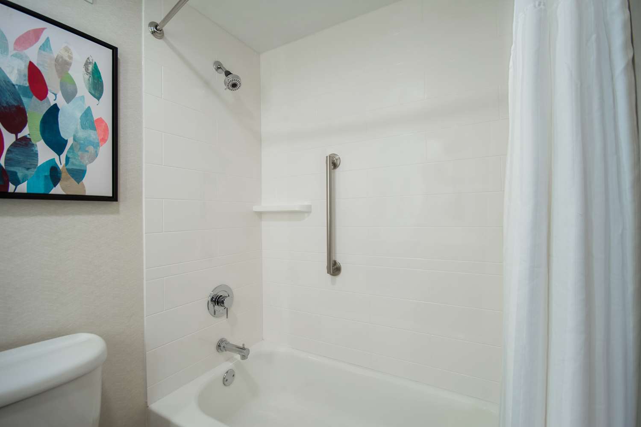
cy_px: 214
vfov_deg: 77.3
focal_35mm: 15
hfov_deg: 100.4
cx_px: 320
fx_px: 267
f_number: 7.1
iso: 250
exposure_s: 1/10
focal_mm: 10
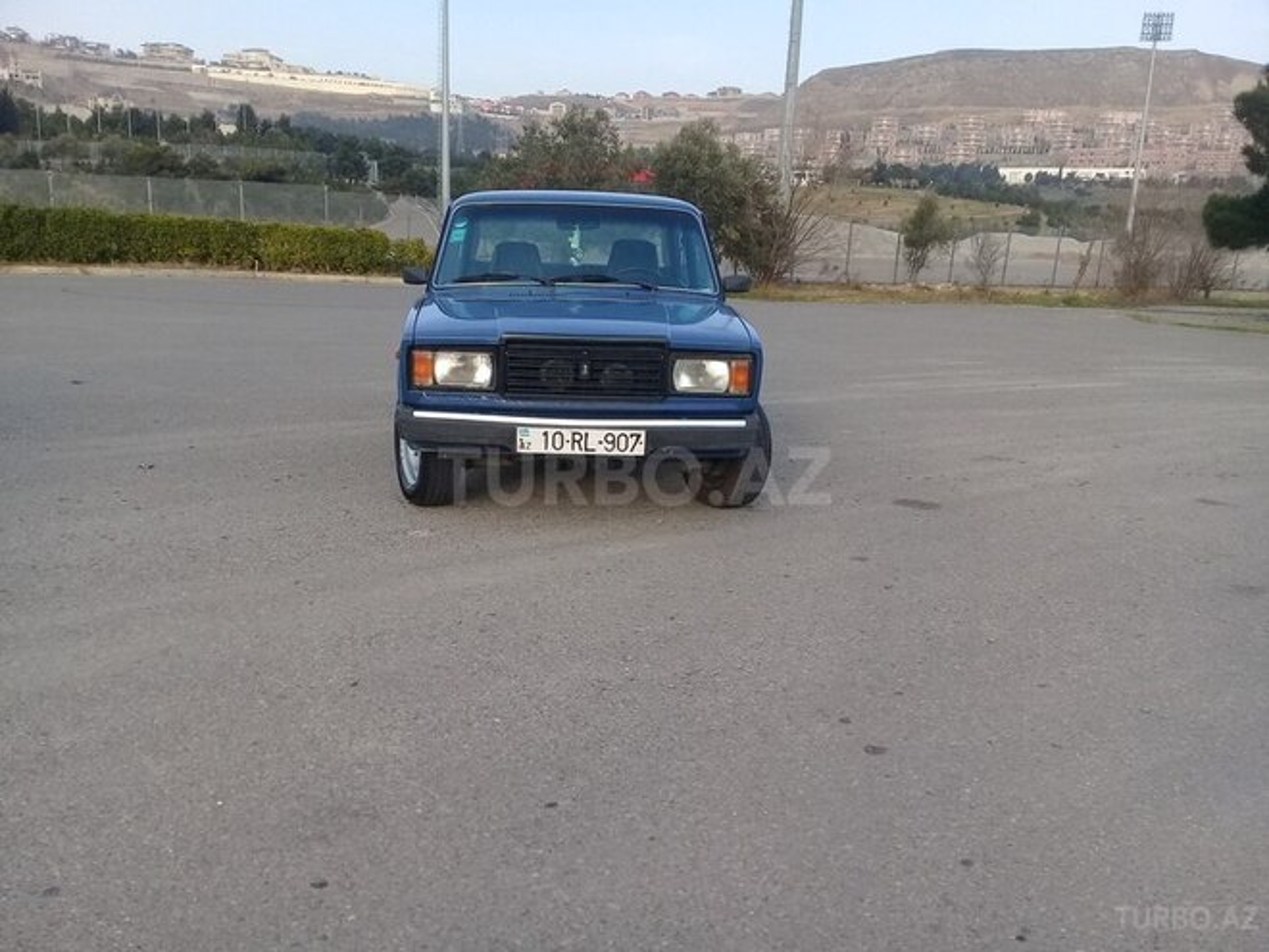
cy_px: 476
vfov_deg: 45.4
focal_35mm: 31
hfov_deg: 58.4
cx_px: 634
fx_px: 1136
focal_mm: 3.3
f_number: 2.2
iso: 50
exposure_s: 1/307
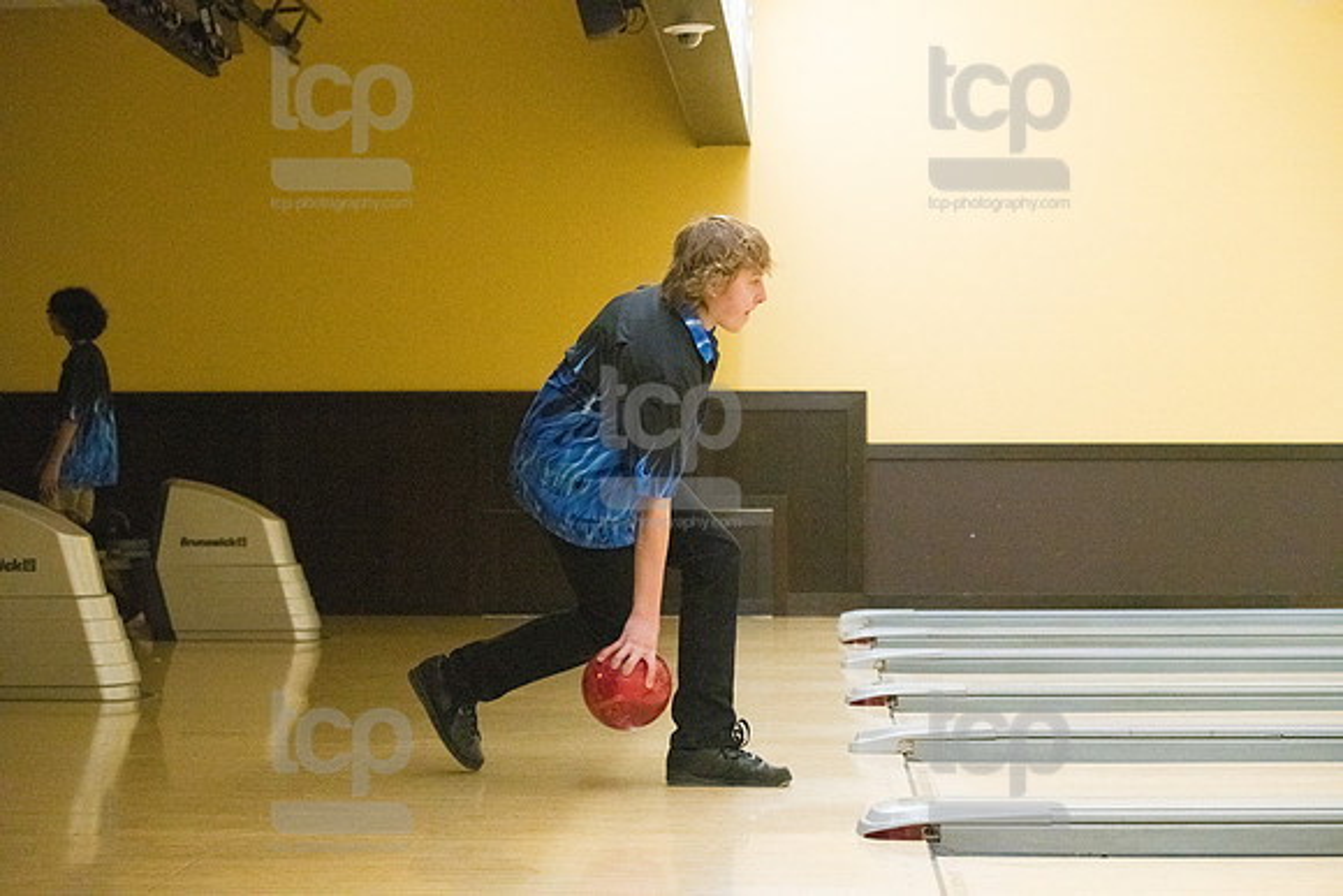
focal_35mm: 70
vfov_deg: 19.5
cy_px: 448
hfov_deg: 28.8
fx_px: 2612
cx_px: 672
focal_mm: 70
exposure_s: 1/1000
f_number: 4.5
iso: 10000
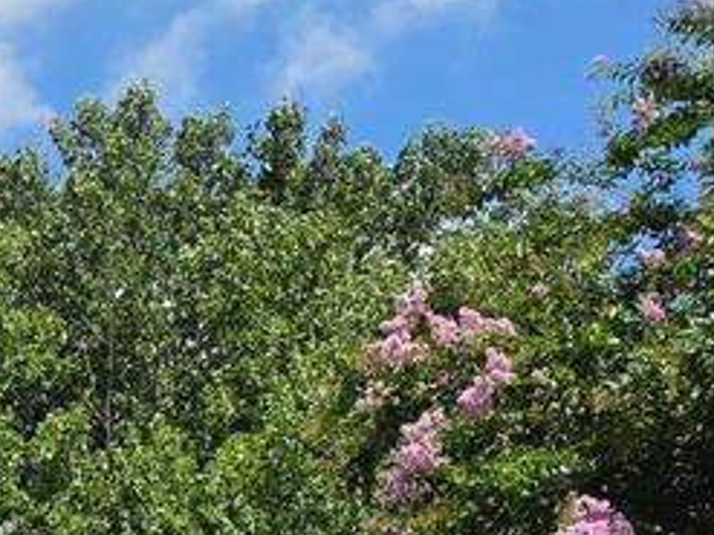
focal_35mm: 134
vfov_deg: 10.2
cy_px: 1061
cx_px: -780
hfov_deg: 12.6
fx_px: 2763
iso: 64
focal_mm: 6.5
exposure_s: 1/6571
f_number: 1.4
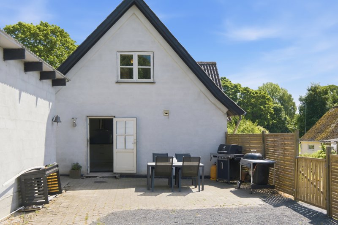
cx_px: 169
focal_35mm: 33
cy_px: 112
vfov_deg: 40.0
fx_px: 310
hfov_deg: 57.2
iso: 200
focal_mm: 21.9
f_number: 8
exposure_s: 1/320
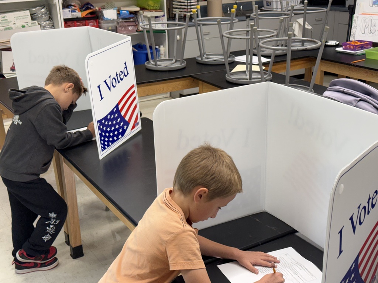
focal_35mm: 48
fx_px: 524
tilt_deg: -19.7
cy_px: 142
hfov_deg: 39.7
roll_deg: +3.0
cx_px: 189
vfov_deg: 30.3
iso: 200
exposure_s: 1/120
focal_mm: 6.76
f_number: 1.78
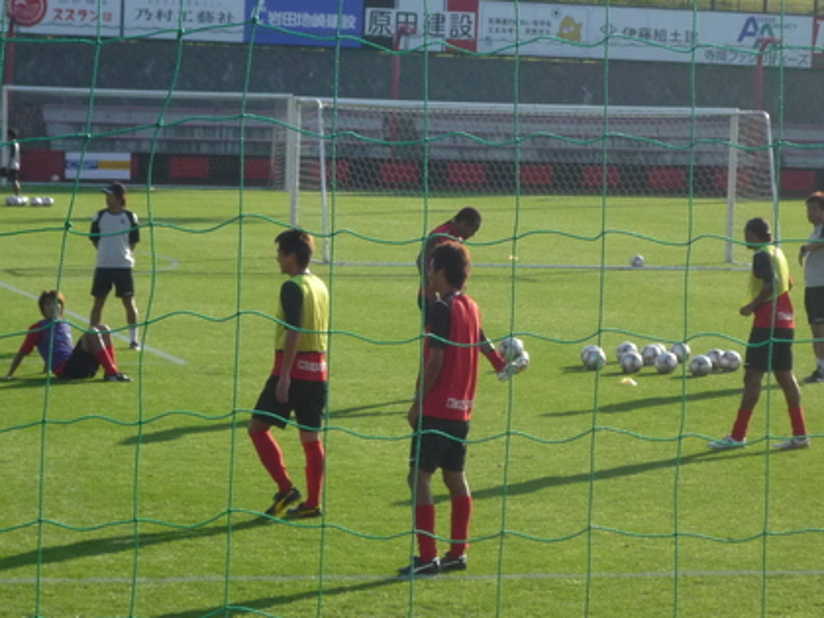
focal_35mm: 155
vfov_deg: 9.6
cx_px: 412
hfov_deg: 12.7
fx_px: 3690
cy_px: 309
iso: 200
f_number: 5.5
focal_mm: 15.2
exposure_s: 1/500
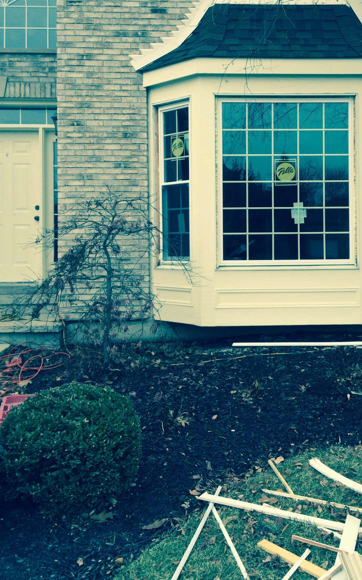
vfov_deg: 50.0
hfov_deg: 32.2
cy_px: 227
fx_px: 616
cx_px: 270
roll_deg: +1.1
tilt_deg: -0.5
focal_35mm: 39
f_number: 2.2
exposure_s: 1/410
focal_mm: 4.15
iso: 32
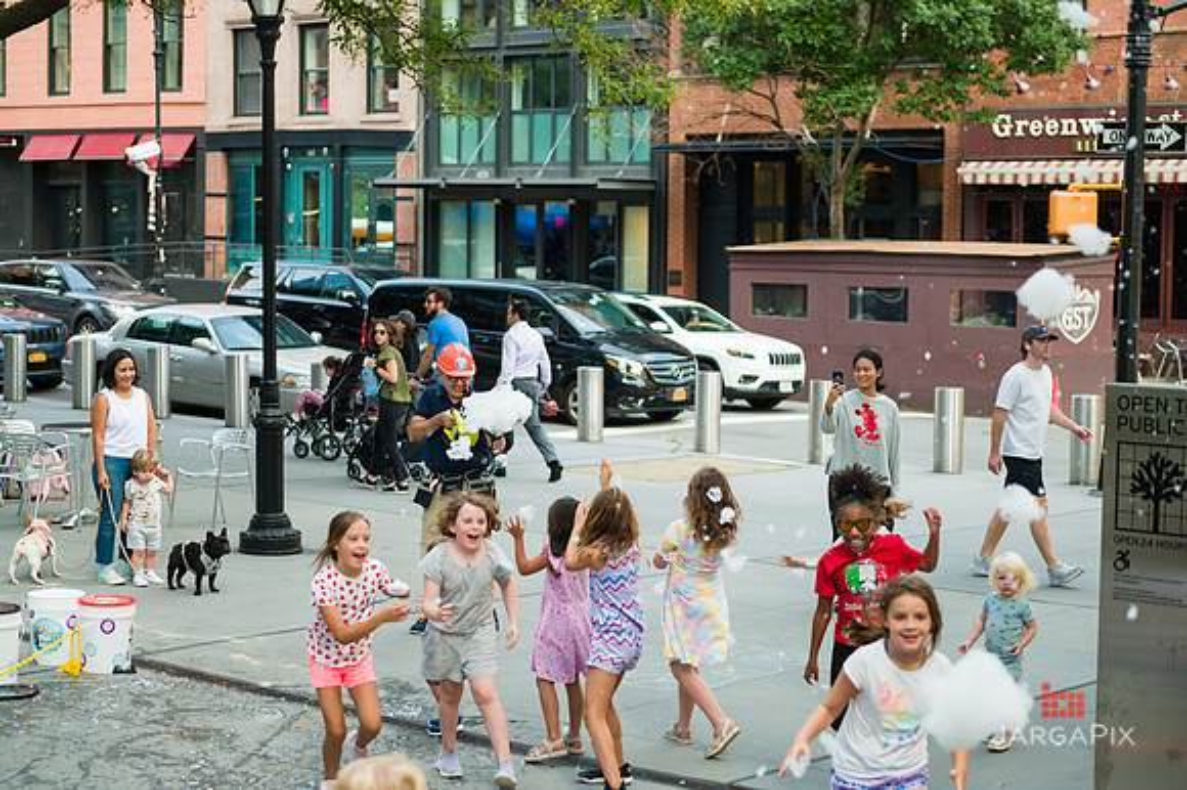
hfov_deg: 28.9
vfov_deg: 19.4
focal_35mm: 70
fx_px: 2307
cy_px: 395
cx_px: 594
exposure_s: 1/1000
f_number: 3.2
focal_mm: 70
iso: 800
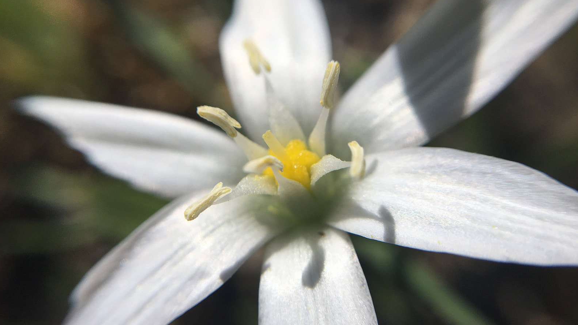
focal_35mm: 32
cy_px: 188
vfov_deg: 36.6
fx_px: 490
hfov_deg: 61.0
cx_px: 289
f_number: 2.2
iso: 25
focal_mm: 4.15
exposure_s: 1/3846
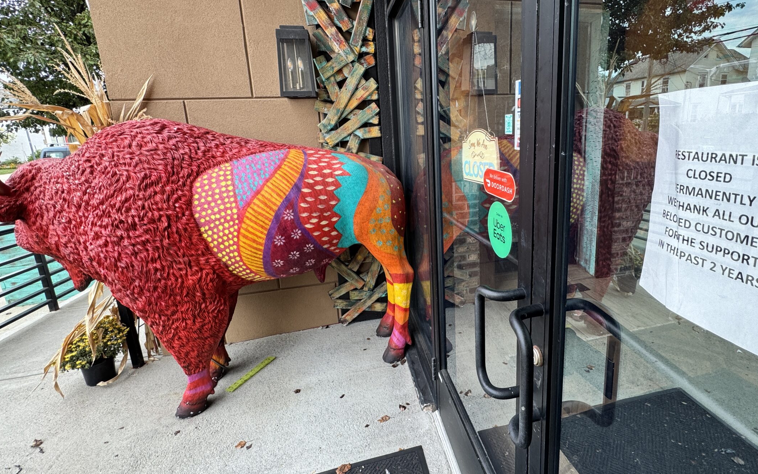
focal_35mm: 18
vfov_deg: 64.7
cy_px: 206
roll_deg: +1.7
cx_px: 434
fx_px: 372
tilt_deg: -12.7
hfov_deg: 90.5
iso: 64
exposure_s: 1/120
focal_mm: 2.22
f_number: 2.2
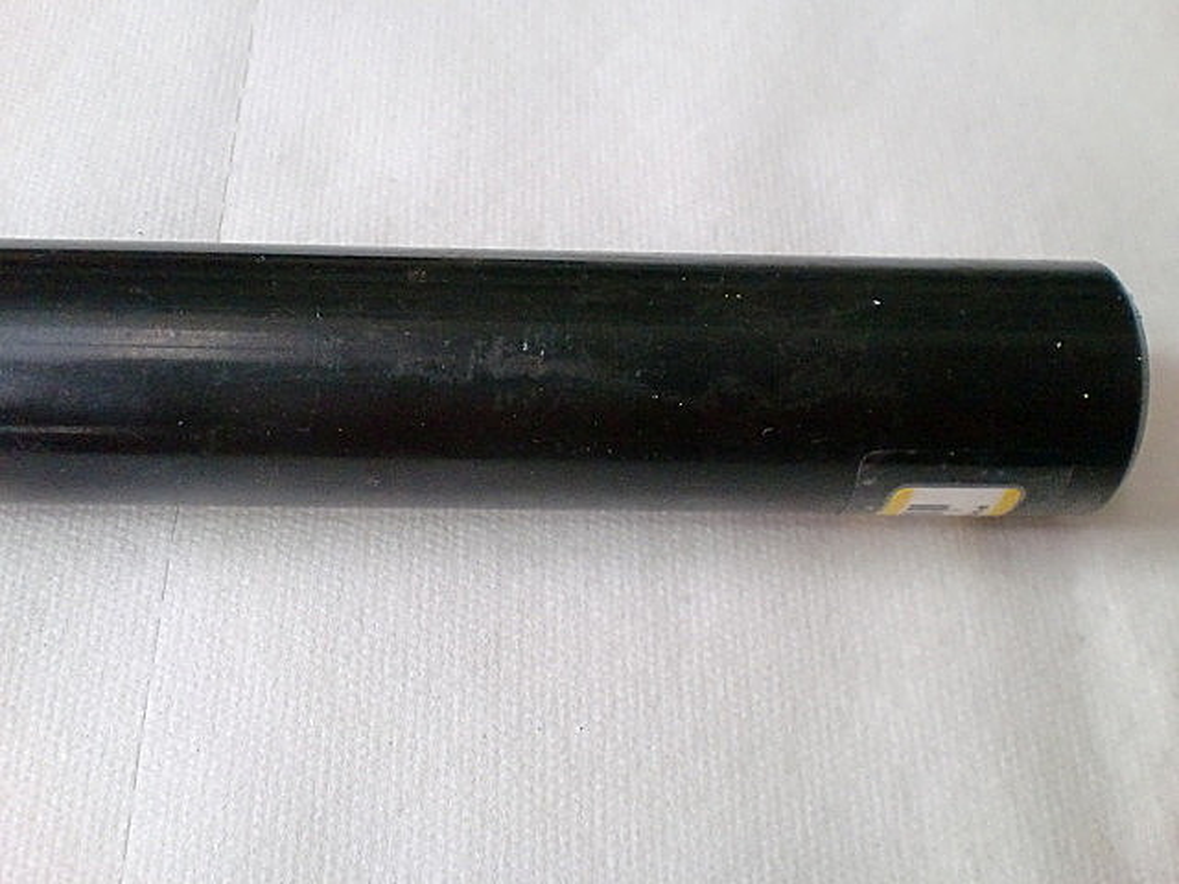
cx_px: 590
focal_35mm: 35
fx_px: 1192
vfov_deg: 40.7
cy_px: 442
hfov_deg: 52.6
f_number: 3.1
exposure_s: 1/60
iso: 500
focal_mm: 6.3
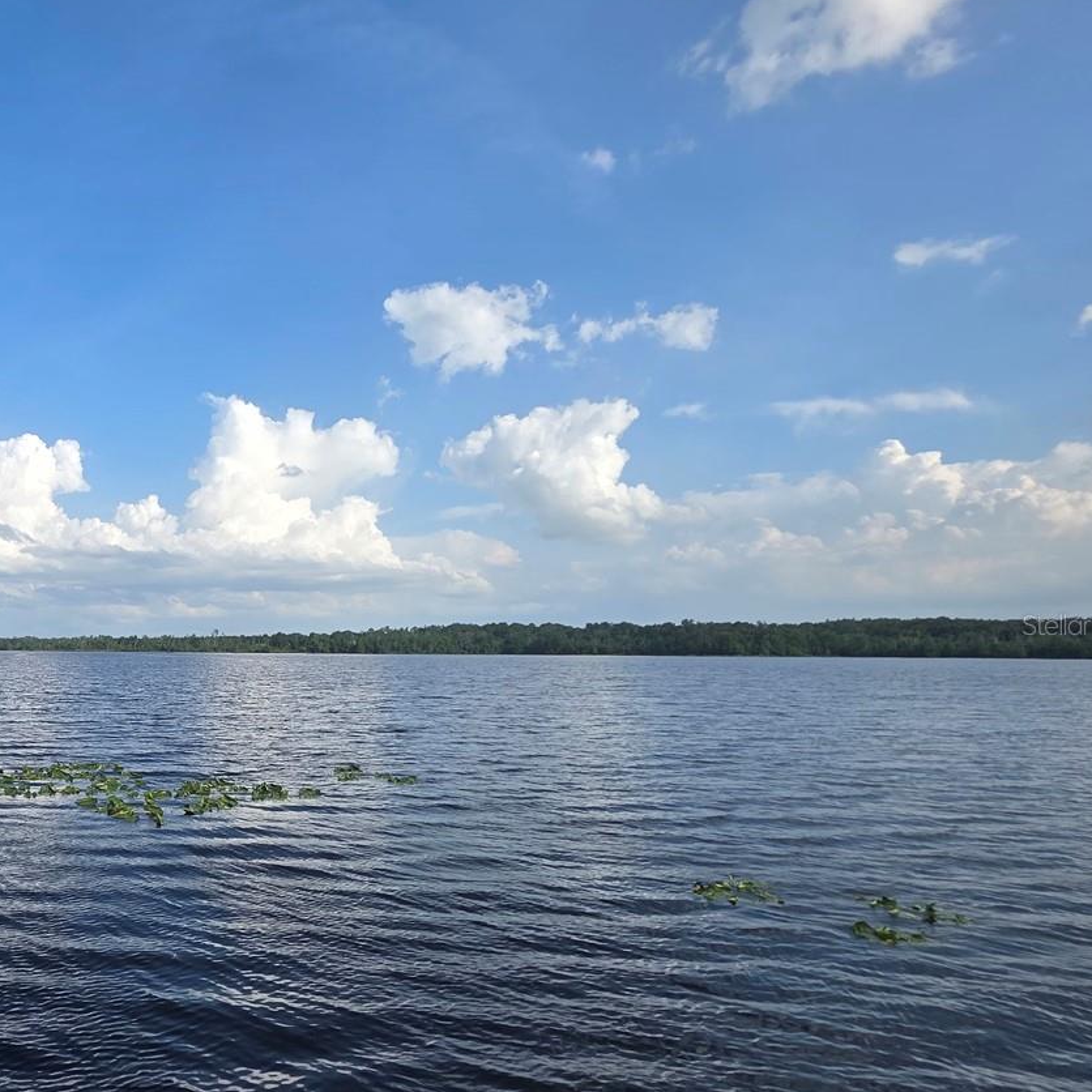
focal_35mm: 22
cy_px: 624
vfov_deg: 69.3
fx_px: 785
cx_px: 101
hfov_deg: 58.9
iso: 40
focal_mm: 2.2
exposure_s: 1/1567
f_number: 1.9
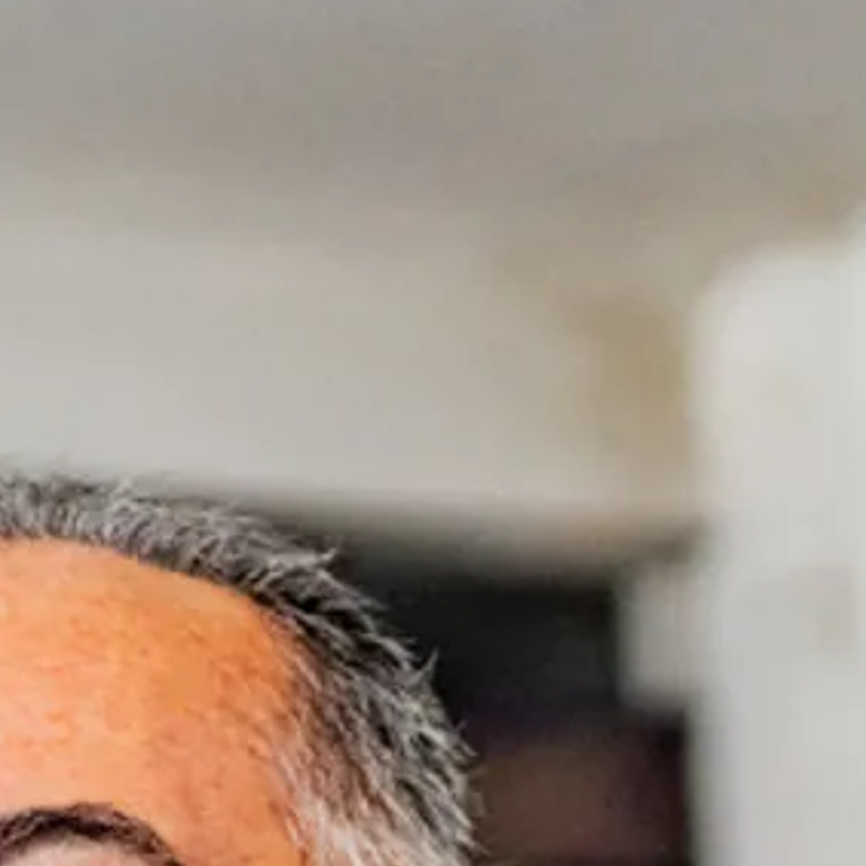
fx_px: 5717
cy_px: 1454
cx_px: -303
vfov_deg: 8.4
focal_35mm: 202
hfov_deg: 8.5
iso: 2000
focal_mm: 35
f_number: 2
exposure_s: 1/3200
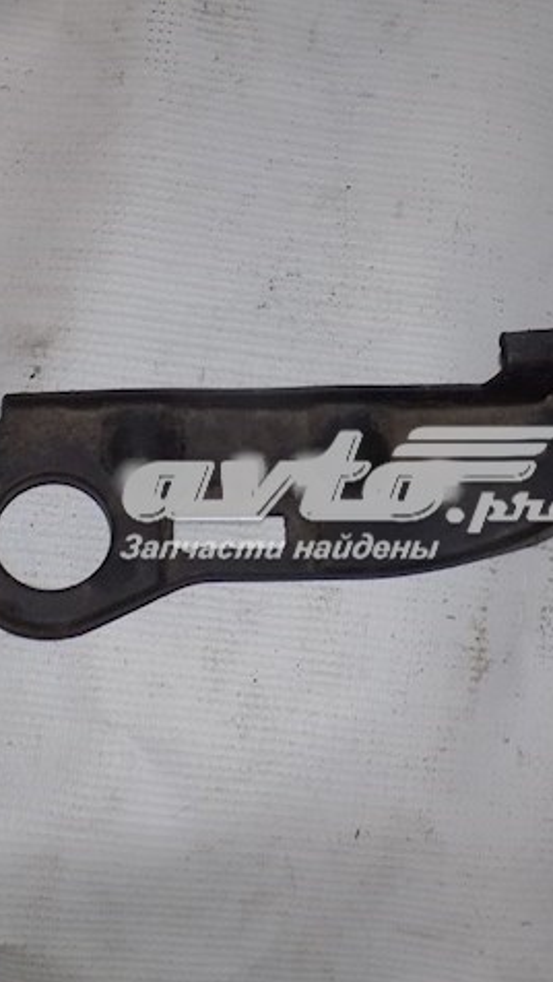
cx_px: 357
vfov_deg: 34.9
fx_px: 1563
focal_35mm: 60
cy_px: 489
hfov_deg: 20.0
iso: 200
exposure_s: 1/30
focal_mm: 7.3
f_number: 3.6
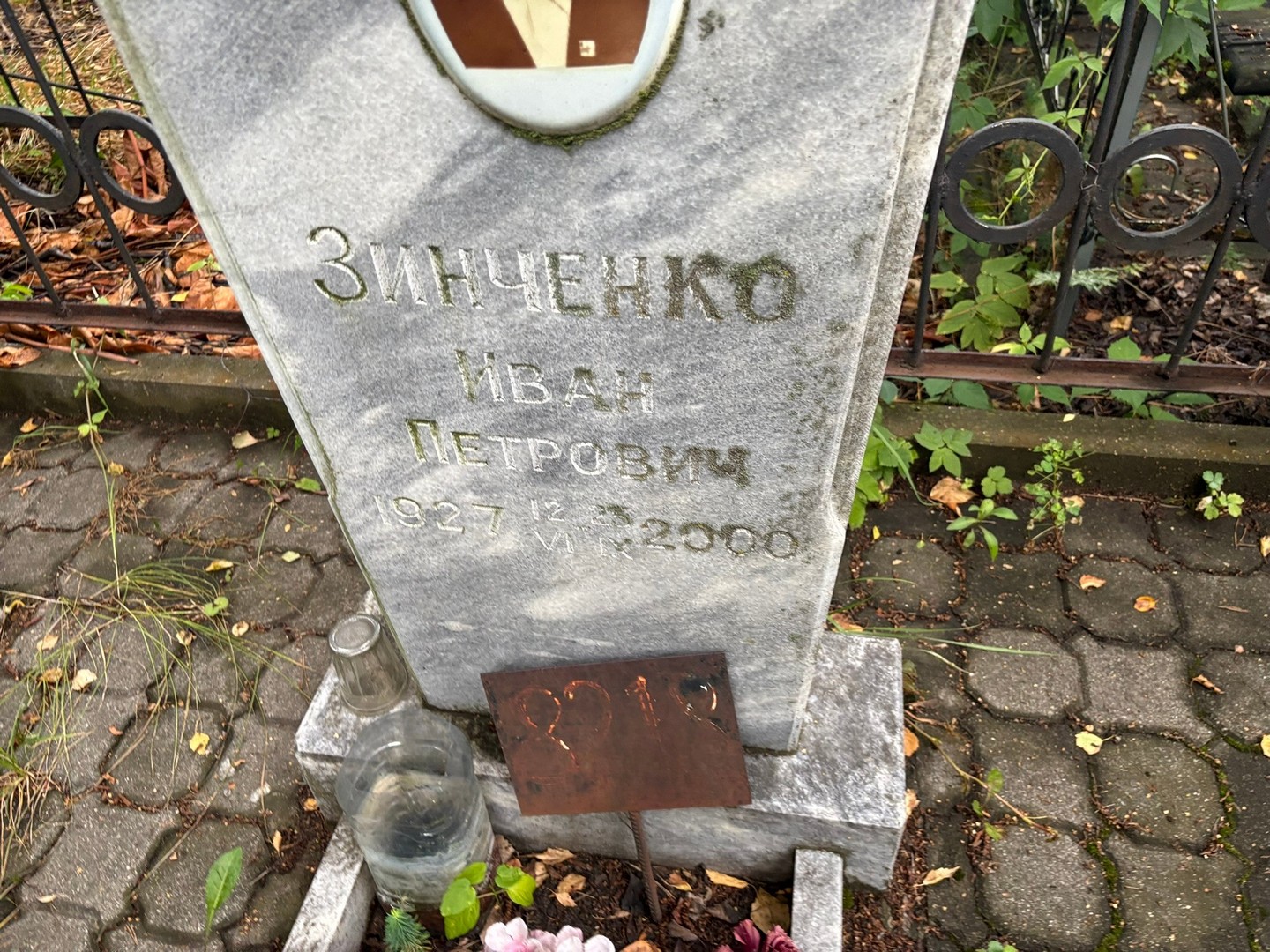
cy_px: 476
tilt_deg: -47.1
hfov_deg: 67.3
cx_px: 635
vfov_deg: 53.1
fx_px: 954
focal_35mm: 26
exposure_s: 1/77
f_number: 1.6
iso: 125
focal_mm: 5.96
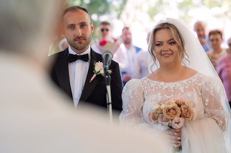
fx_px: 545
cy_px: 76
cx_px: 116
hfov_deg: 23.9
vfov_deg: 16.1
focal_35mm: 85
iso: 1250
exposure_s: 1/400
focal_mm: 85
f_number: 2.8
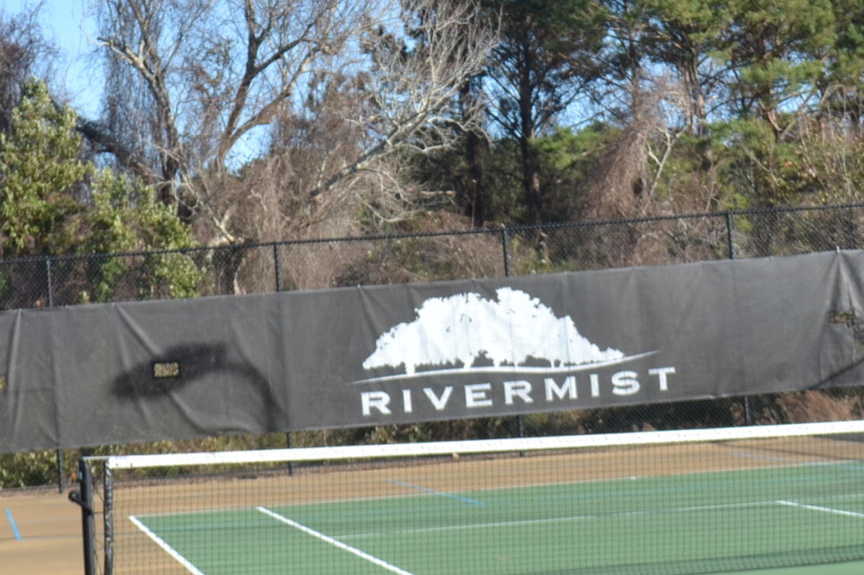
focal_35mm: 113
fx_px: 2711
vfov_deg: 12.1
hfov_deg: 18.1
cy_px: 206
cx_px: 339
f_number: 6.3
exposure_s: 1/160
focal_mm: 28
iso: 100
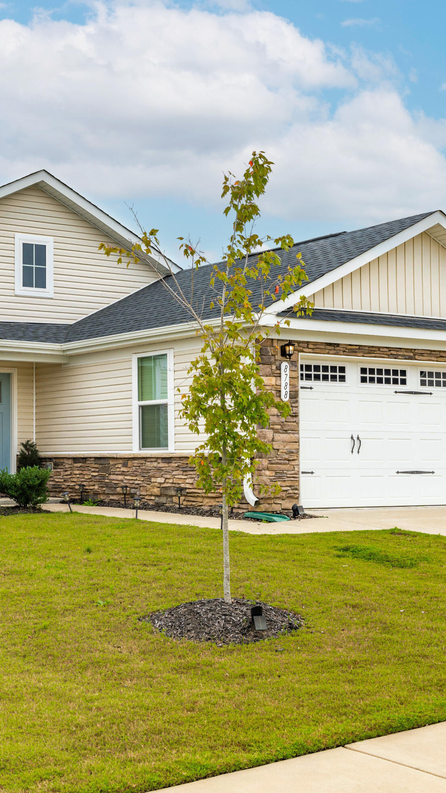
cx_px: 73
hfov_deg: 21.1
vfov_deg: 37.2
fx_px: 1177
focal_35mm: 56
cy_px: 396
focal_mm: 35
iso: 100
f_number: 8
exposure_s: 1/160
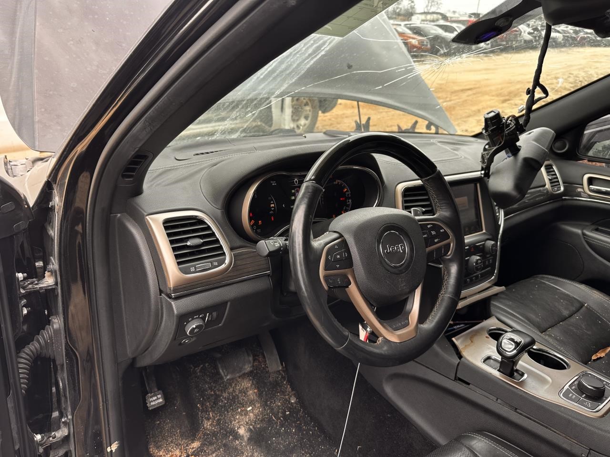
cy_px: 228
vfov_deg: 56.8
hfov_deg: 71.6
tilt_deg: -24.5
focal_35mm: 24
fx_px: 423
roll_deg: -2.3
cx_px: 305
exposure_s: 1/126
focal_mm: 6.86
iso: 64
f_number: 1.78
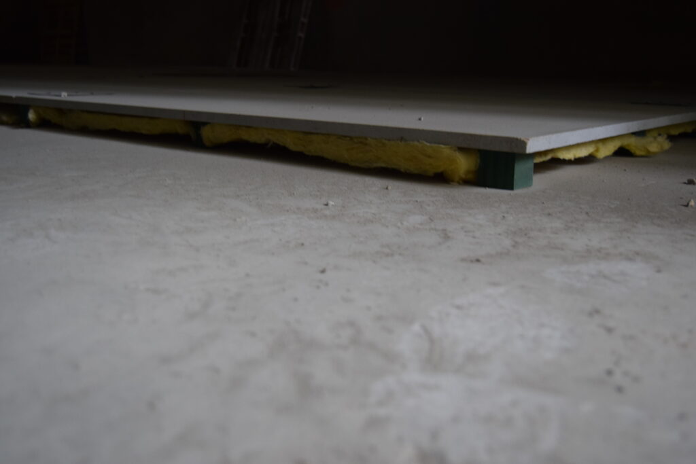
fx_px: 696
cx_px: 348
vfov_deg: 36.9
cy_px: 232
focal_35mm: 36
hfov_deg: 53.1
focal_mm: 24
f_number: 4
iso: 800
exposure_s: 1/60
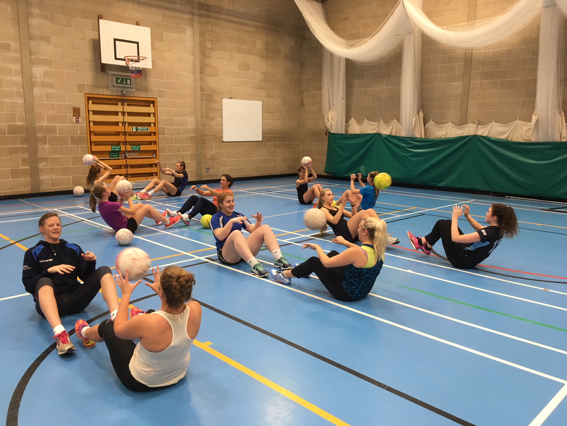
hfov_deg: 61.7
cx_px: 284
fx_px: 475
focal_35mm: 29
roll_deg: -0.5
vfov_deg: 48.2
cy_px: 213
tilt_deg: -10.0
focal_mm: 4.15
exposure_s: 1/33
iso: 50
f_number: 2.2
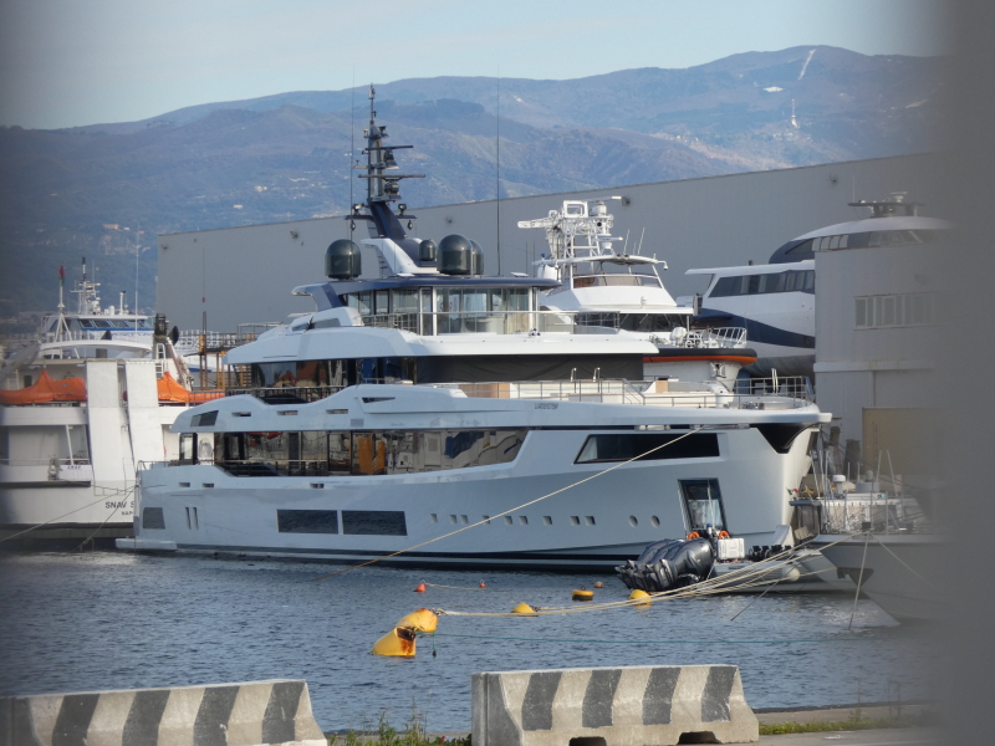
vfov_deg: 7.0
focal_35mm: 211
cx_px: 498
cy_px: 373
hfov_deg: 9.4
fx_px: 6065
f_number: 5.5
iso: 100
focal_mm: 37.8
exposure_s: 1/250
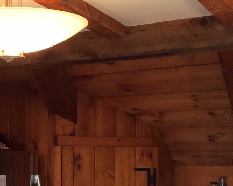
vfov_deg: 15.3
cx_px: -8
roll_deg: +1.0
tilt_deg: +0.0
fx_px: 683
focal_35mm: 99
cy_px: 174
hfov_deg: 18.8
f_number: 2.4
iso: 50
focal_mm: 3.3
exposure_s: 1/24
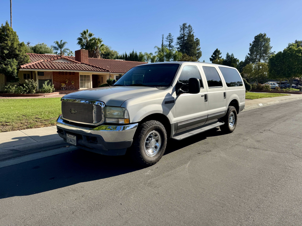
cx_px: 151
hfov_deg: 71.6
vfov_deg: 56.8
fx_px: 209
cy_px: 113
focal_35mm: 24
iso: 80
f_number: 1.78
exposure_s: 1/3802
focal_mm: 6.76
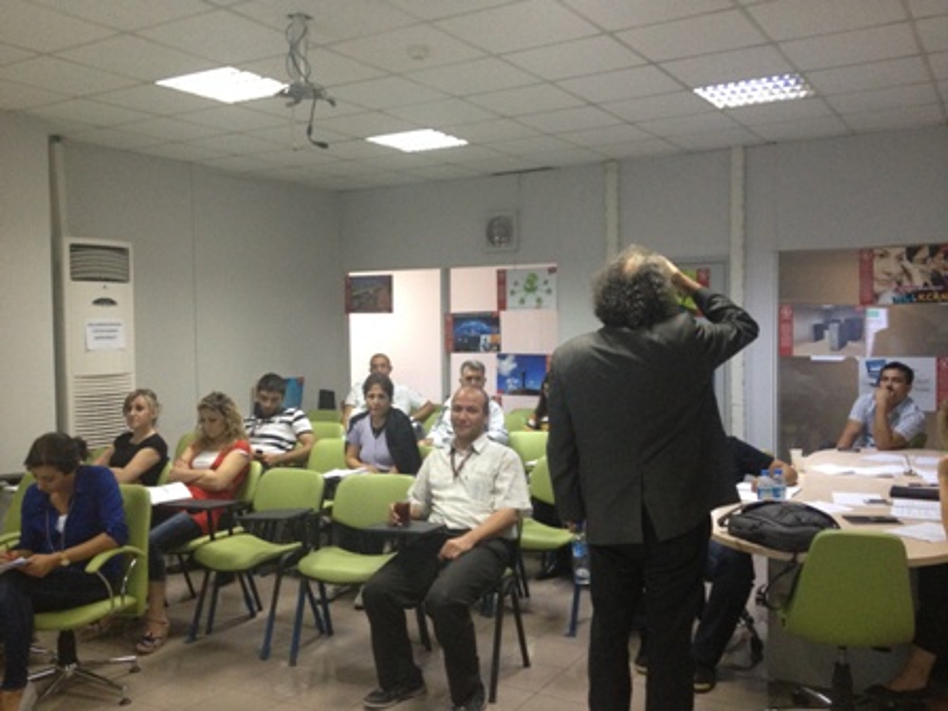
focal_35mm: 35
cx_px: 474
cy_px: 356
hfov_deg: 52.6
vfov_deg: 40.7
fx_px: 959
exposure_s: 1/20
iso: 250
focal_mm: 4.28
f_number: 2.4
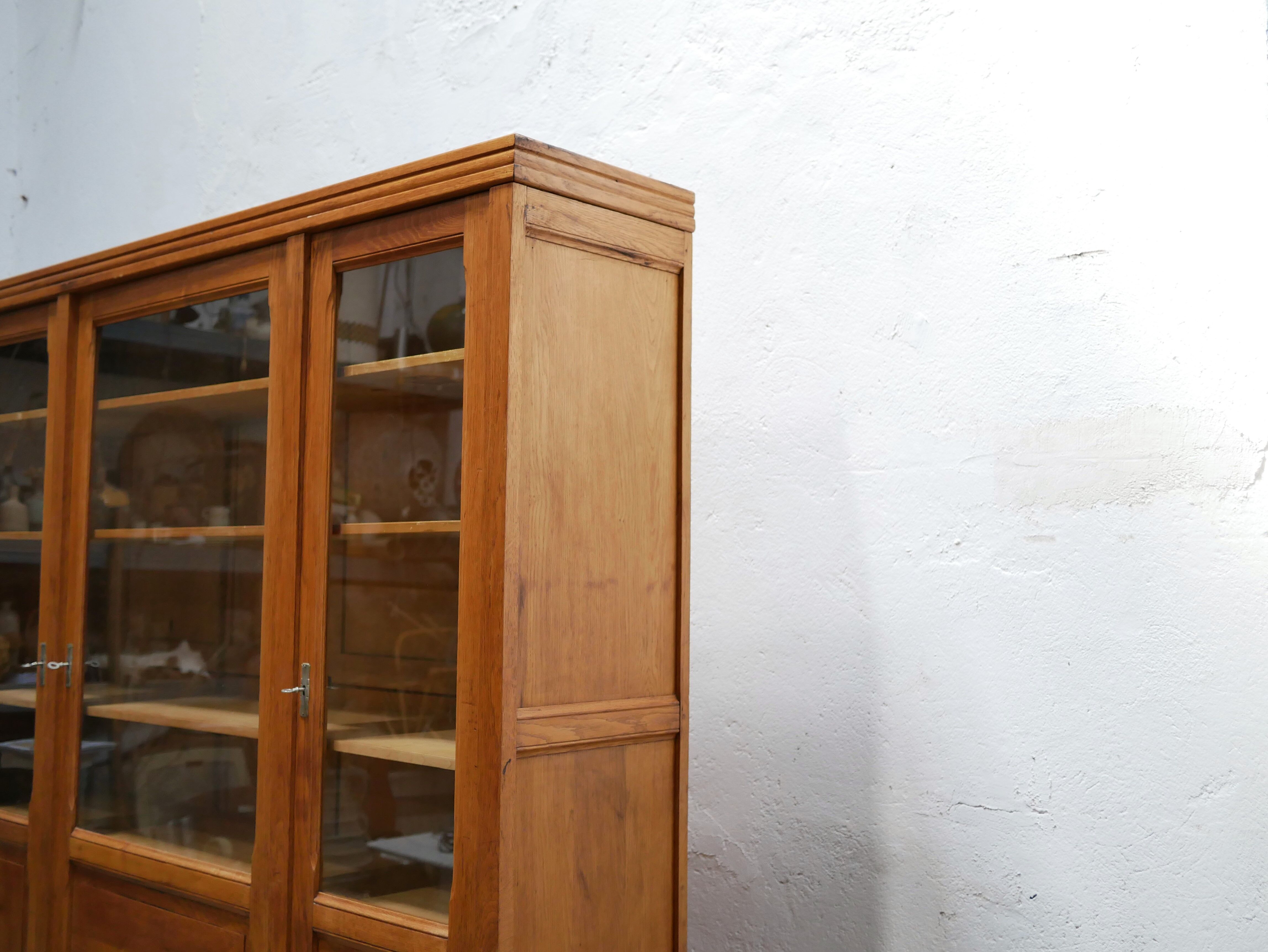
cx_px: 634
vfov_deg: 36.0
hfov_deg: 46.8
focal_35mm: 40
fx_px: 1466
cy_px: 476
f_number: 1.7
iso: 500
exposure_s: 1/60
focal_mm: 20
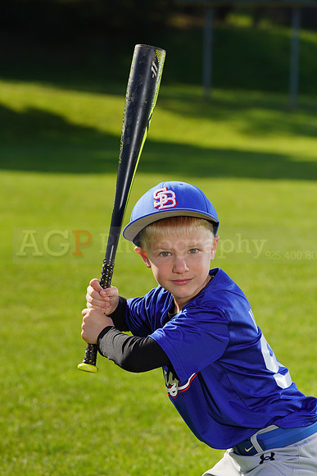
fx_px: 2363
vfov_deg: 11.5
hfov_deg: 7.7
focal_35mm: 179
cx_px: 158
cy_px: 238
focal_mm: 179
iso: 100
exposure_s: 1/250
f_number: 9
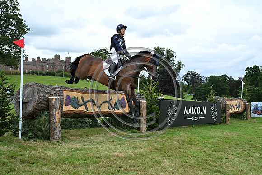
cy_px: 88
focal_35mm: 50
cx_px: 131
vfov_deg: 27.0
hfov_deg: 39.6
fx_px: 364
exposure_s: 1/1250
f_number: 5.6
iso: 900
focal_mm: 50
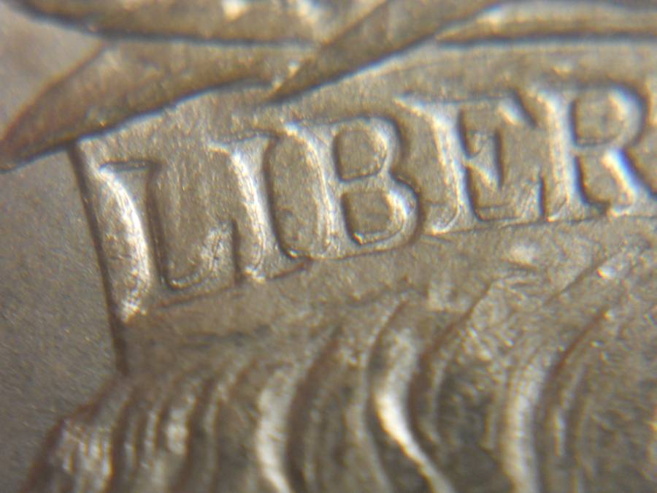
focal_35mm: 126
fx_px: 2391
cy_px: 246
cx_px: 328
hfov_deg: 15.6
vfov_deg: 11.8
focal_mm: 22.6
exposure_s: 1/125
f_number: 6.2
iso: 400
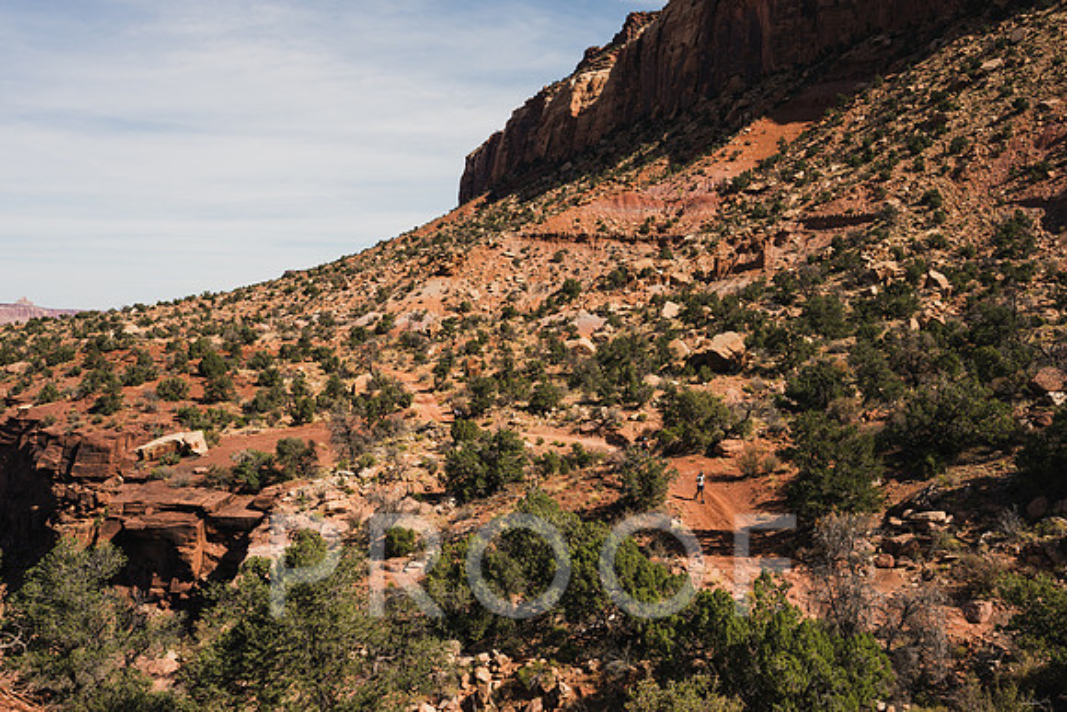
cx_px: 585
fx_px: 824
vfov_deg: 46.7
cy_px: 360
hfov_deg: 65.7
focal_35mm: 28
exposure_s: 1/500
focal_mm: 25
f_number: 5.6
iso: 100
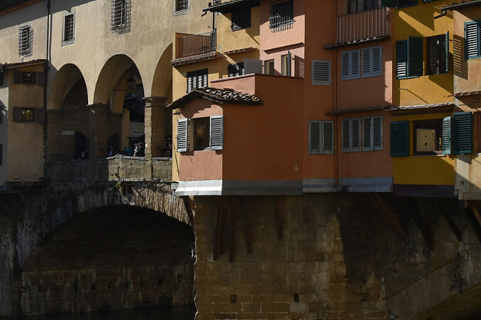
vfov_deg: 16.9
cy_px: 106
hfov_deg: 25.0
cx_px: 365
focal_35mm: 80
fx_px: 1072
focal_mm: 21
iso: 200
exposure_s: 1/640
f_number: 9
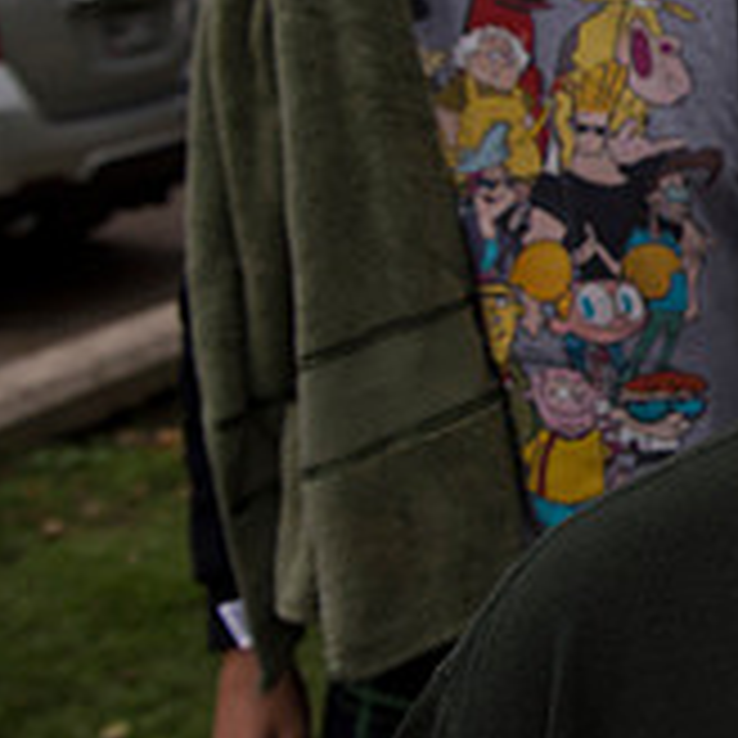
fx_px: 1737
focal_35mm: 72
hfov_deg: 19.8
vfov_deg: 23.7
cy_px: 173
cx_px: 1188
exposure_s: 1/1250
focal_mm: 24
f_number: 5
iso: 640
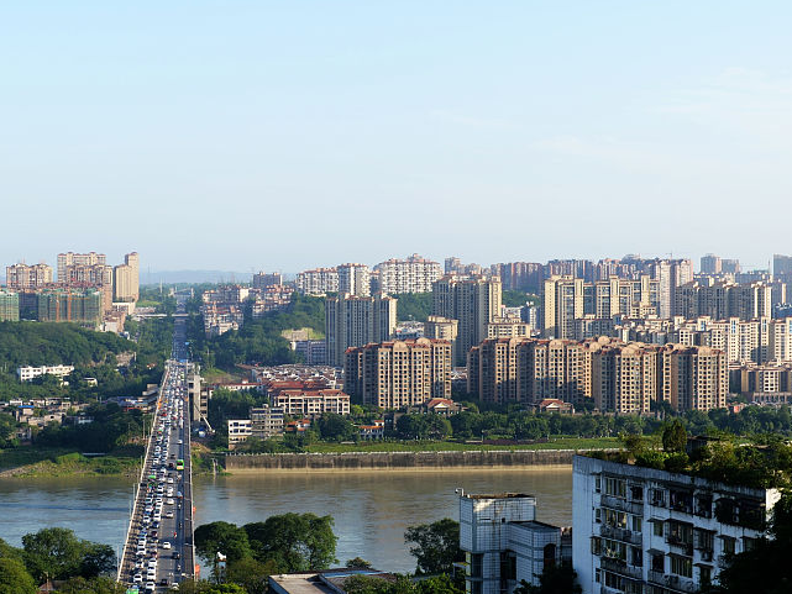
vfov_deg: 20.4
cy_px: 332
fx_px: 1648
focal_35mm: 72
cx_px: 295
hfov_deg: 26.9
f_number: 8
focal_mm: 40
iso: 100
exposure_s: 1/125
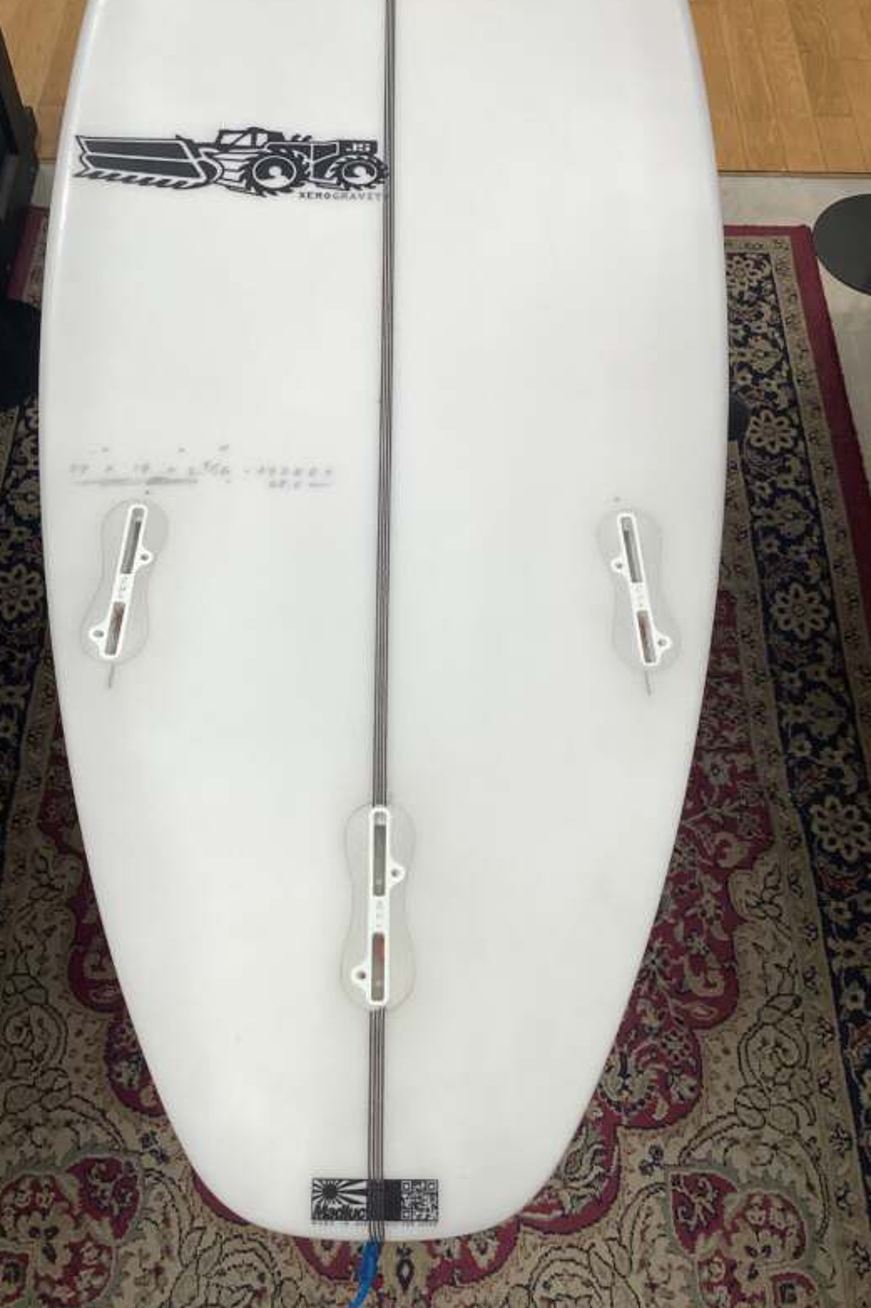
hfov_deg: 39.9
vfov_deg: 57.2
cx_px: 410
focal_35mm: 33
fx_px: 1198
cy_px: 657
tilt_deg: -60.2
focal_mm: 3.3
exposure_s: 1/120
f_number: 2.4
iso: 80
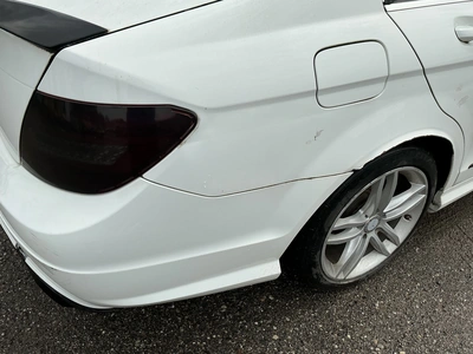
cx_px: 236
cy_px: 177
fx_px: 383
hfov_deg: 63.4
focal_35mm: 28
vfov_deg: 49.7
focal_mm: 3
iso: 25
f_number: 1.8
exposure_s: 1/2227
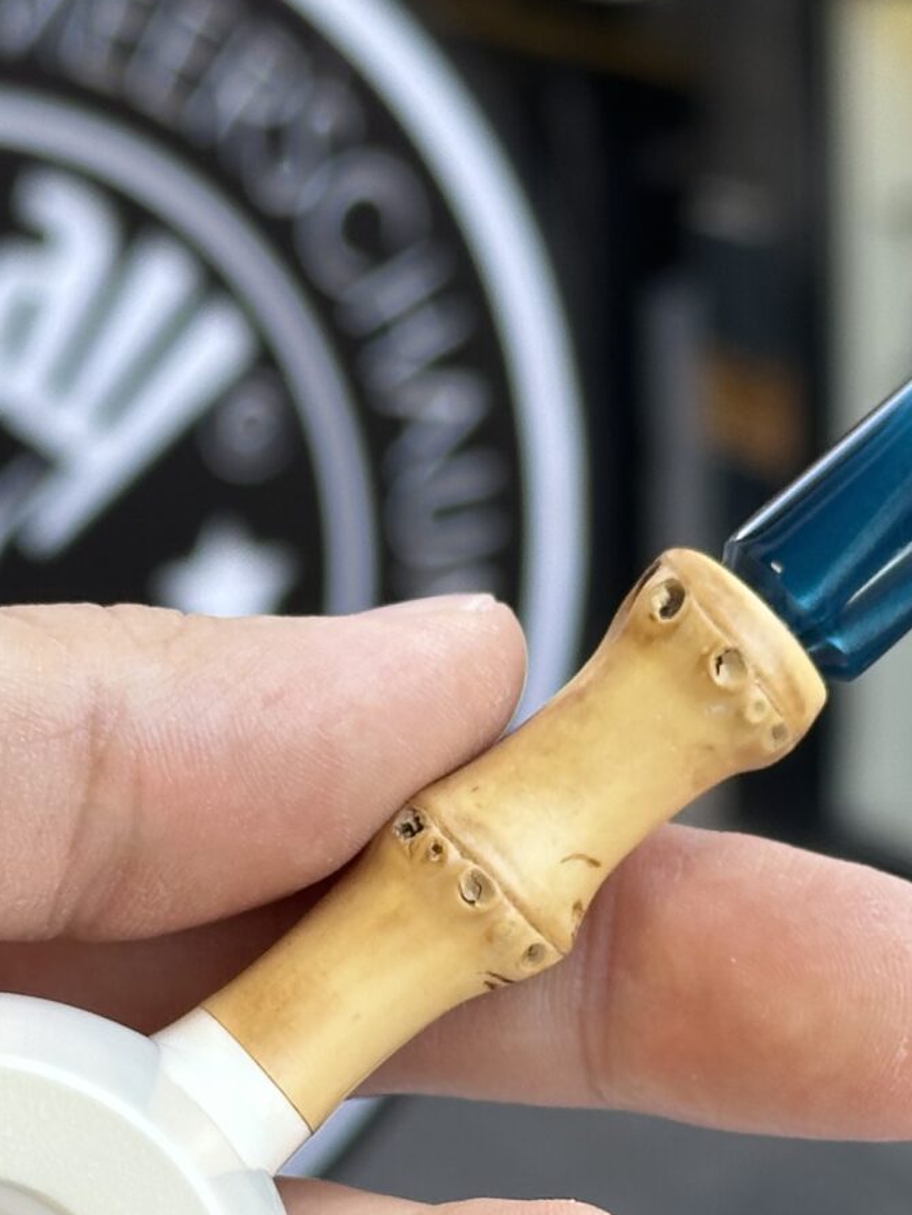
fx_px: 4811
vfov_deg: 14.4
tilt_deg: -19.8
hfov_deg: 10.8
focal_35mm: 137
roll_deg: +2.9
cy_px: 806
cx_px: 370
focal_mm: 6.86
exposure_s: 1/129
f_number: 1.78
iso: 50
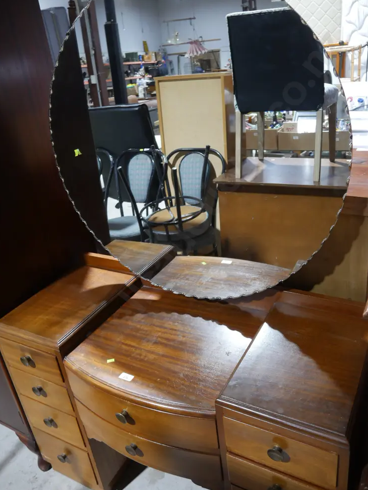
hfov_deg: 48.2
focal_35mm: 29
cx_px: 184
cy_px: 240
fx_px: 411
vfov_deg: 61.6
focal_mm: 14
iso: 800
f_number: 3.5
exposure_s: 1/60
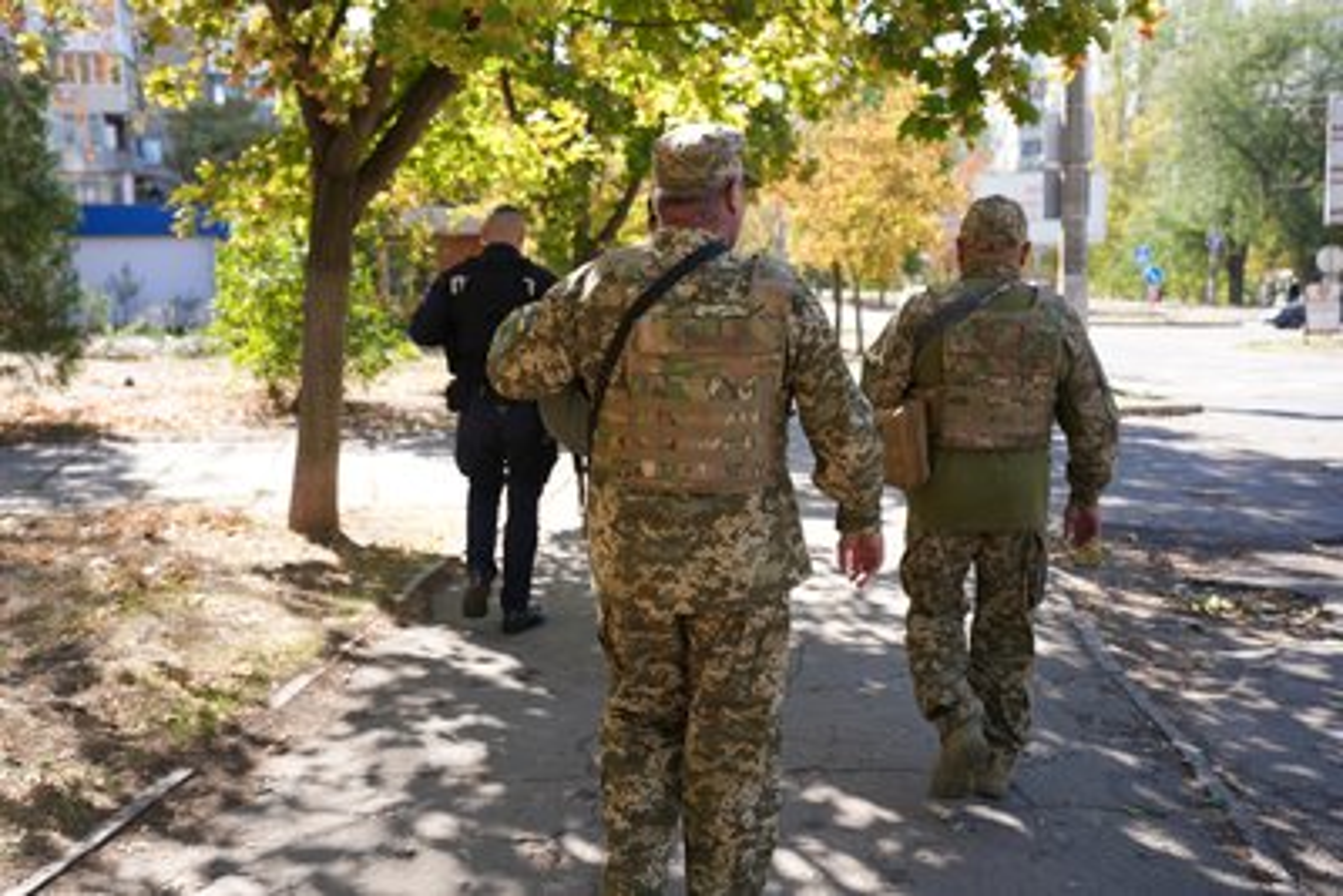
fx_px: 1418
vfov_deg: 35.1
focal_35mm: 38
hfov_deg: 50.7
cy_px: 448
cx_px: 672
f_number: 4
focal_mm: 38
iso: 100
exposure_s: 1/160
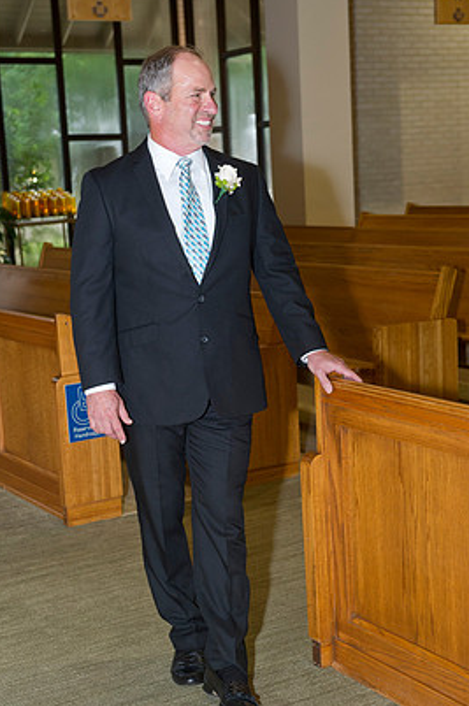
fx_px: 1273
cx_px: 227
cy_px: 357
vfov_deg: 31.0
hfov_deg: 20.9
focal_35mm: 65
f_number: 5.6
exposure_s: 1/100
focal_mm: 58
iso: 1600
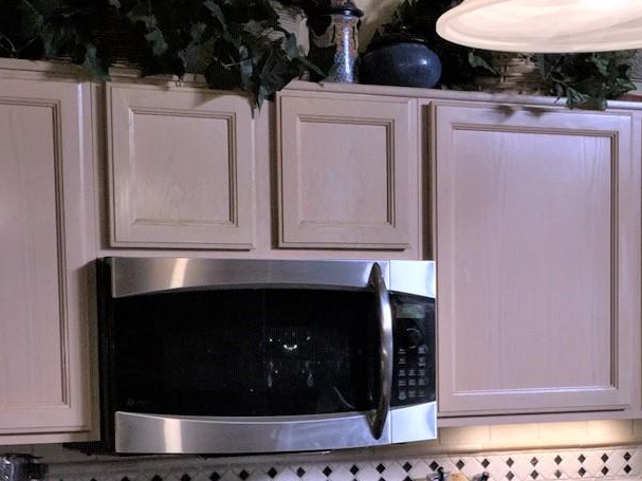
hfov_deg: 25.0
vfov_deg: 18.4
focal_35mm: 78
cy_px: 493
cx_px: 307
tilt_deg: -6.6
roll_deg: +0.1
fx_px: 1446
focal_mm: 4.15
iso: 32
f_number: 2.2
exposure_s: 1/64
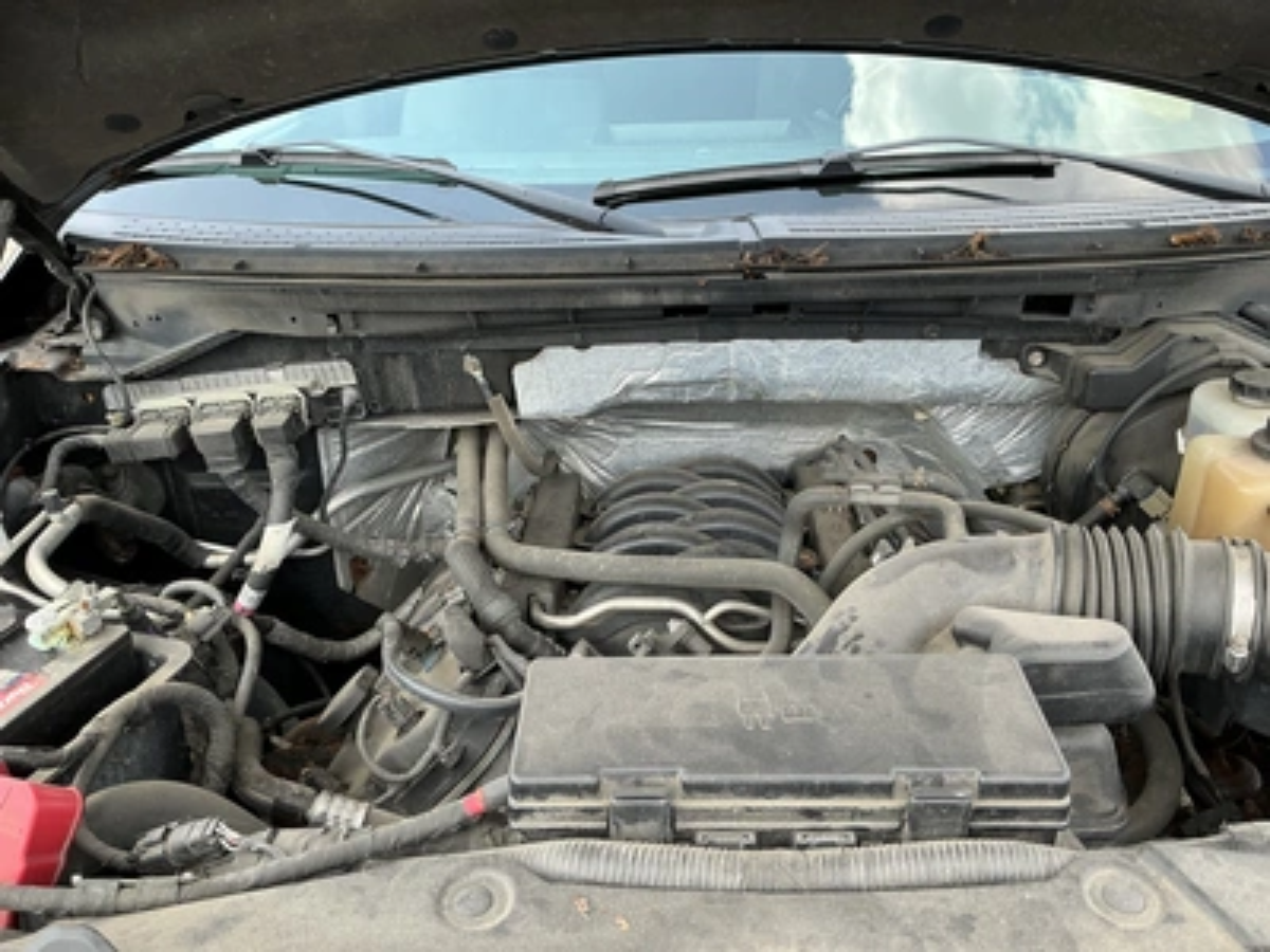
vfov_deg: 49.7
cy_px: 476
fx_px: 1027
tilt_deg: -22.6
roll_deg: +1.6
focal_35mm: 28
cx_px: 635
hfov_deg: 63.4
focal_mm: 3
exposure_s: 1/129
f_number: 1.8
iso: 16
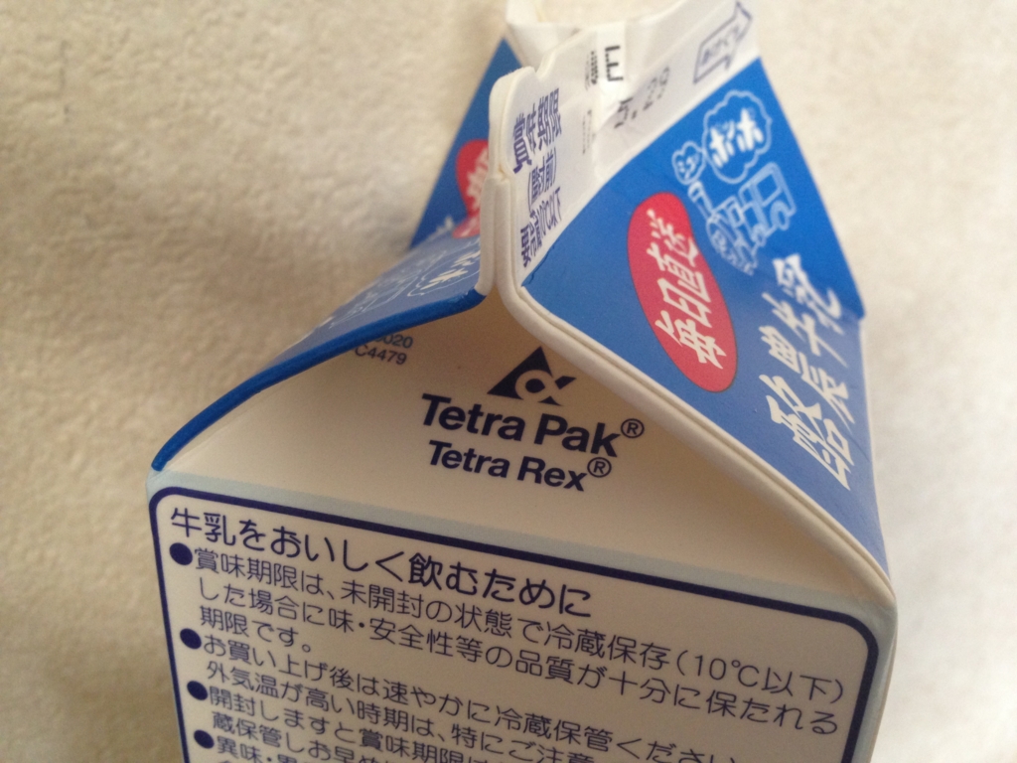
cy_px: 382
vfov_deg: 42.9
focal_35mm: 33
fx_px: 970
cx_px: 508
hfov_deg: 55.4
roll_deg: -1.3
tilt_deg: -23.6
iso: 160
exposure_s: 1/20
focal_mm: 4.12
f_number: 2.4
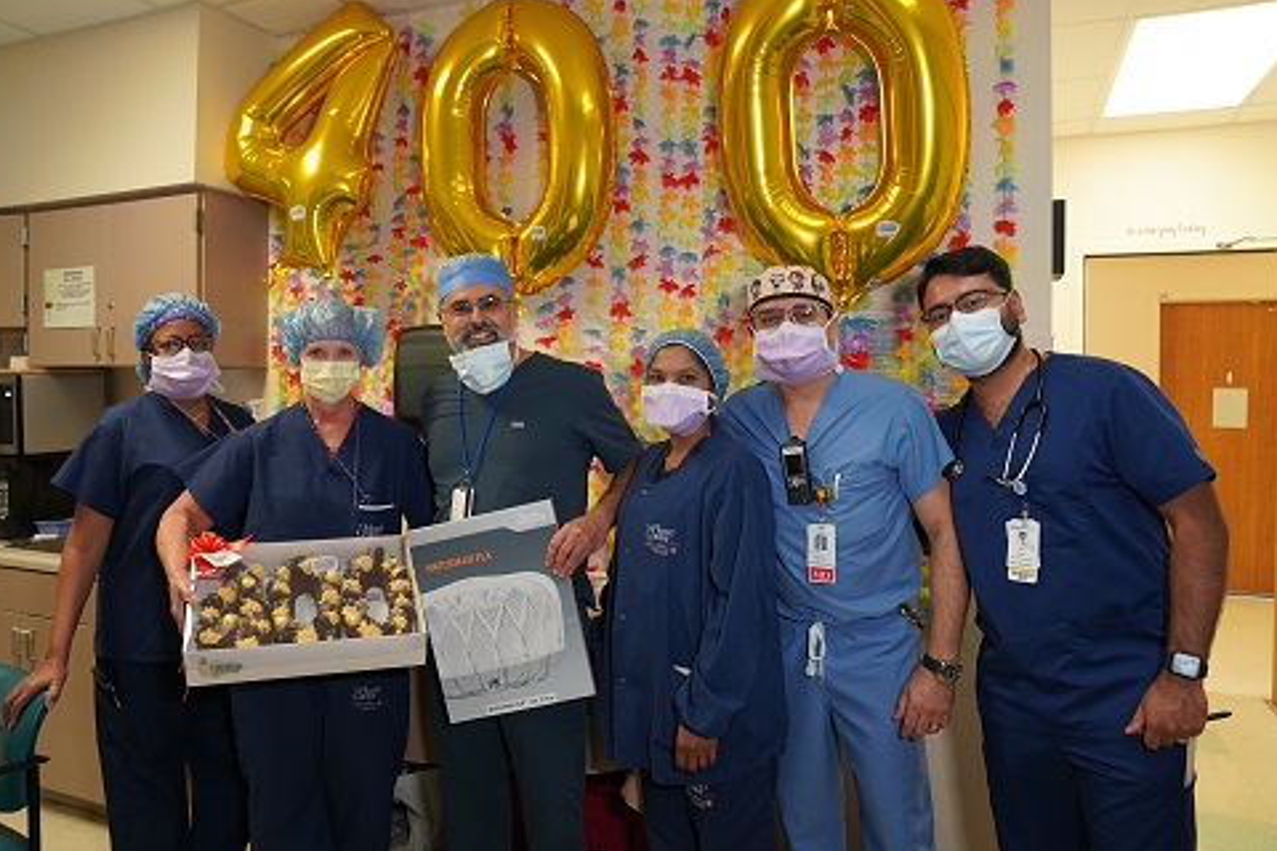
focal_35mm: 25
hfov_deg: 71.5
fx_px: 887
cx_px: 631
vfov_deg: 51.3
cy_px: 414
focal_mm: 24
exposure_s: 1/160
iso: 3200
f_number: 4
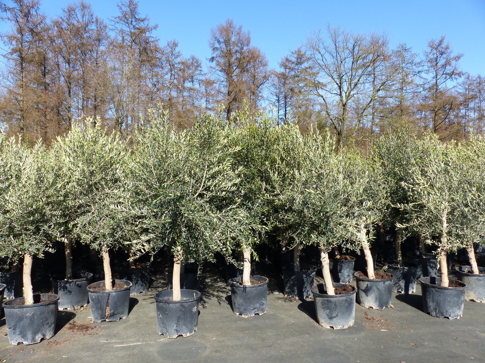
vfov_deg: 54.9
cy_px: 182
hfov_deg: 69.4
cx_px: 242
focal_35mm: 25
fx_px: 350
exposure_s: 1/400
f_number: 4
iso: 100
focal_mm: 4.5
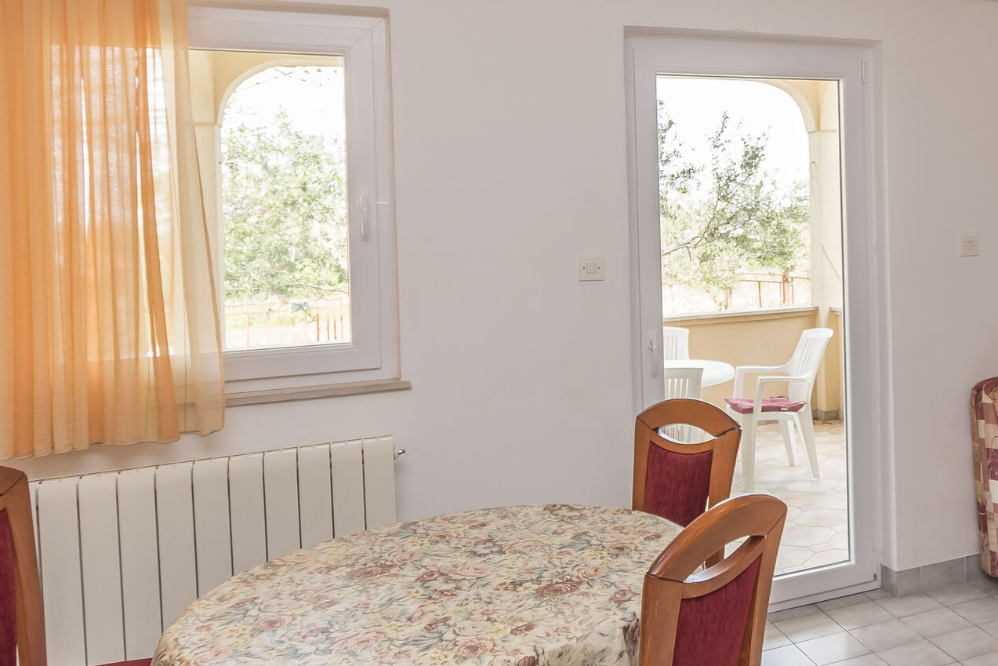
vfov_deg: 39.7
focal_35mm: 33
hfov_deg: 51.2
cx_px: 880
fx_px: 915
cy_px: 255
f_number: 4.5
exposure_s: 1/60
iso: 160
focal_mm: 10
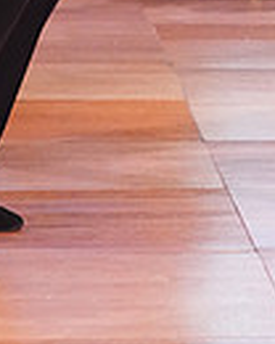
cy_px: -161
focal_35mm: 315
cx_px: 308
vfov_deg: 6.1
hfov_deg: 4.9
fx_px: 3205
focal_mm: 75
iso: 6400
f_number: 5
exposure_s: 1/500
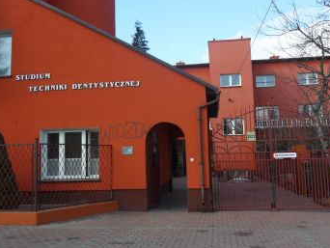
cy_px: 102
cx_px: 149
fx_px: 410
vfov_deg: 33.6
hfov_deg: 43.8
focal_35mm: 43
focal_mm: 5.7
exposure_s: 1/250
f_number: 3.7
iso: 80
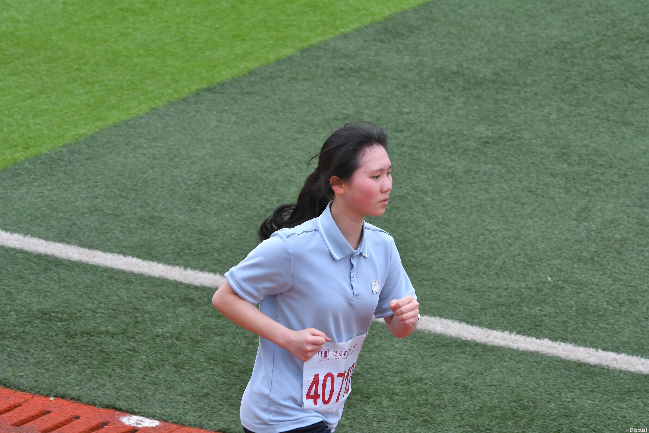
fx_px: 5949
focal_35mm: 330
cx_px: 324
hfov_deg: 6.2
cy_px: 216
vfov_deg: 4.2
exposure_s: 1/500
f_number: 11
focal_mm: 220
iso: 1000
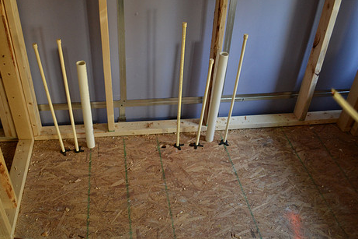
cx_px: 135
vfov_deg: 38.7
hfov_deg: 55.2
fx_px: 338
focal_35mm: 34
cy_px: 92
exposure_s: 1/15
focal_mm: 18
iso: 720
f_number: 3.5
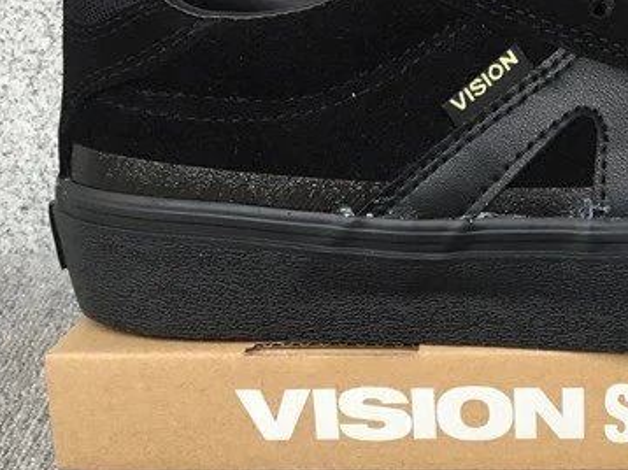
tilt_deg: -27.7
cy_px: 294
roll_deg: -0.4
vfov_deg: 18.8
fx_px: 1414
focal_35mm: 78
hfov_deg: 24.1
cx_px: 605
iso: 32
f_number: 2.4
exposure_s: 1/50
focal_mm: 3.3
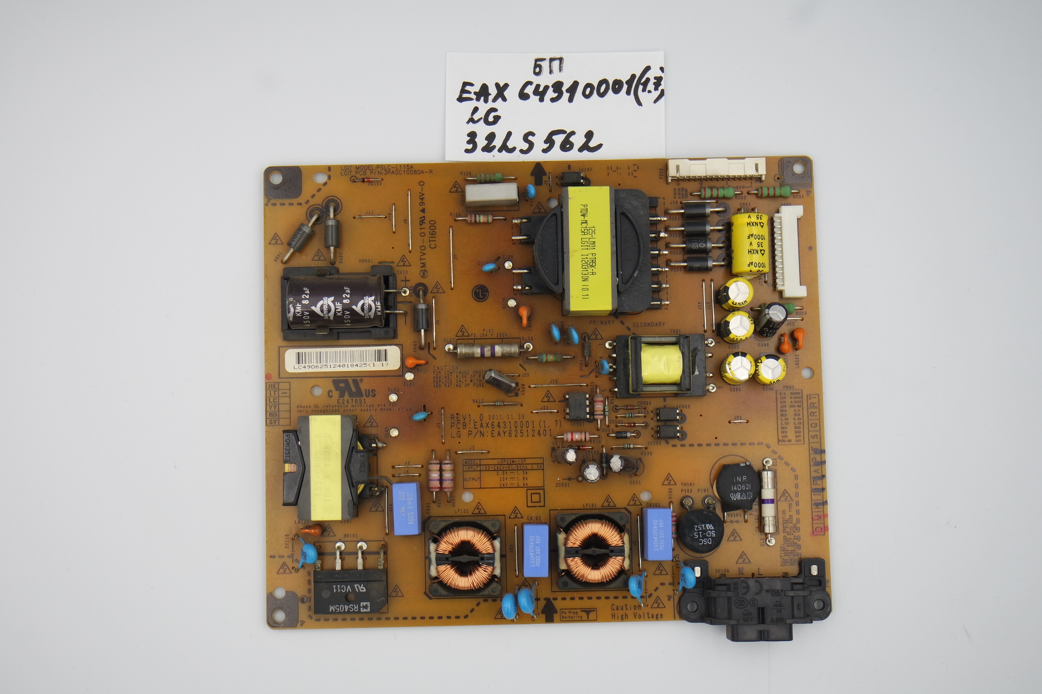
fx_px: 1389
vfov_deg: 28.1
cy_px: 347
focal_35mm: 48
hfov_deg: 41.1
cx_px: 521
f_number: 5
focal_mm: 18
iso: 160
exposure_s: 1/125
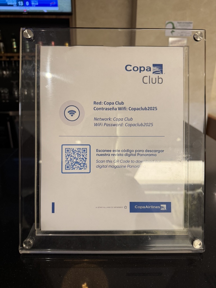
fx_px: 200
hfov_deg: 56.8
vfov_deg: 71.6
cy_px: 144
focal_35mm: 24
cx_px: 108
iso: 250
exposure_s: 1/60
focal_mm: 6.76
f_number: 1.78
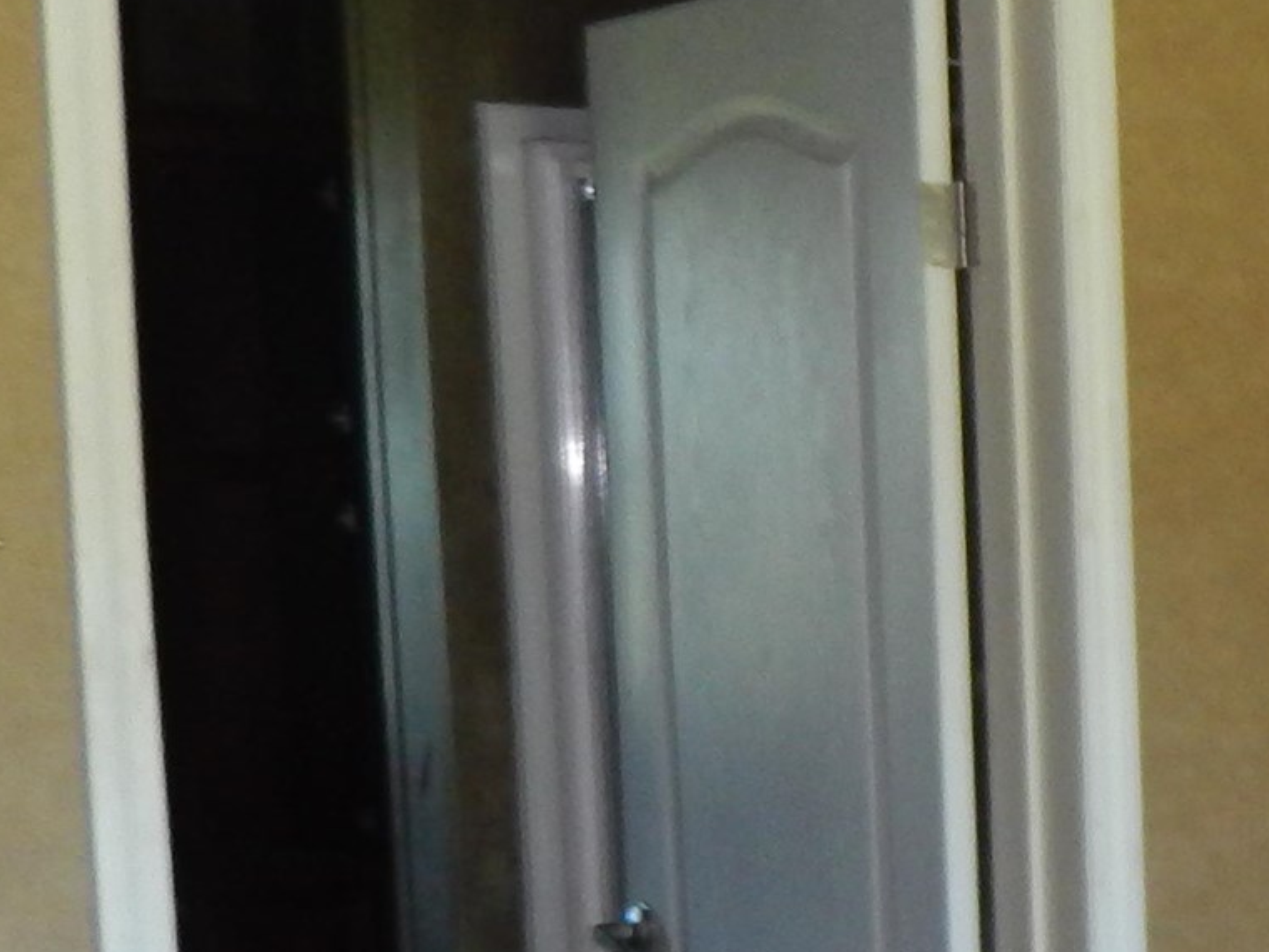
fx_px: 3703
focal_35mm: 101
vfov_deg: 14.5
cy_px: 909
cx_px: 2222
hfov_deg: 16.5
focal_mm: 4.5
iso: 220
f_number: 3.4
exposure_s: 1/30
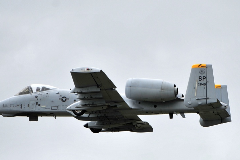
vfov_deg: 4.8
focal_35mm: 285
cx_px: 94
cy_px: 77
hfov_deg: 7.2
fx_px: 1899
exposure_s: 1/2500
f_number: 4
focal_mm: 200
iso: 220
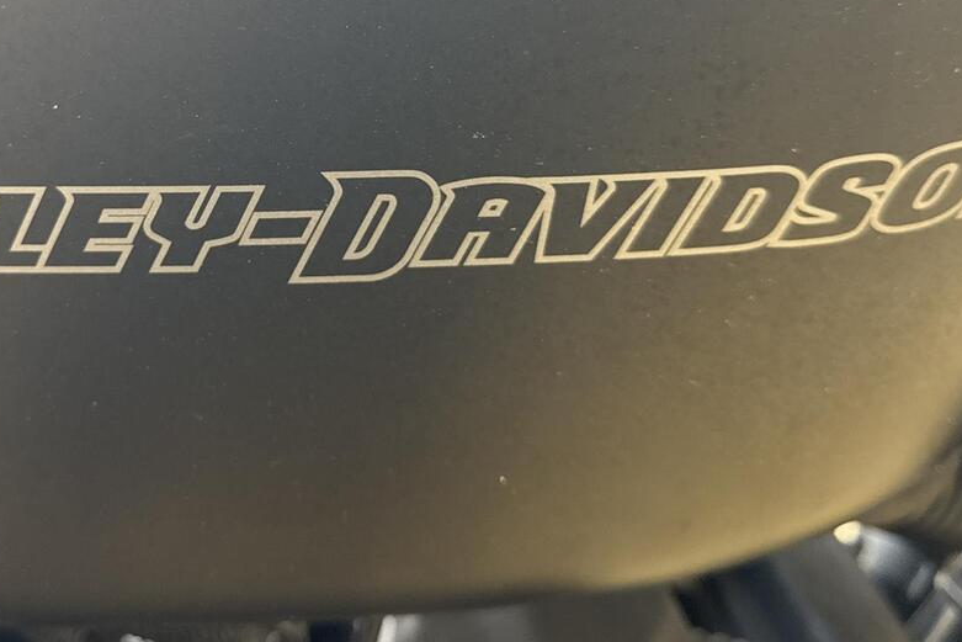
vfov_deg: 28.3
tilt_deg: -36.7
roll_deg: -3.6
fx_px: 1229
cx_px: 297
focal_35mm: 46
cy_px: 85
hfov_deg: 42.0
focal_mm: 6.76
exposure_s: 1/92
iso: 200
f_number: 1.78
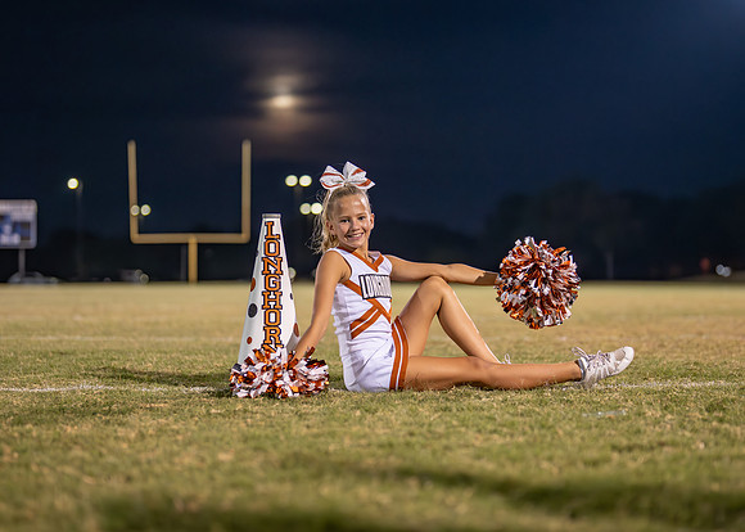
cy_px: 262
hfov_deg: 27.2
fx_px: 1538
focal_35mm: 73
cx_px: 396
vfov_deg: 19.6
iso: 1000
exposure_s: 1/500
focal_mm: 50
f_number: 1.2
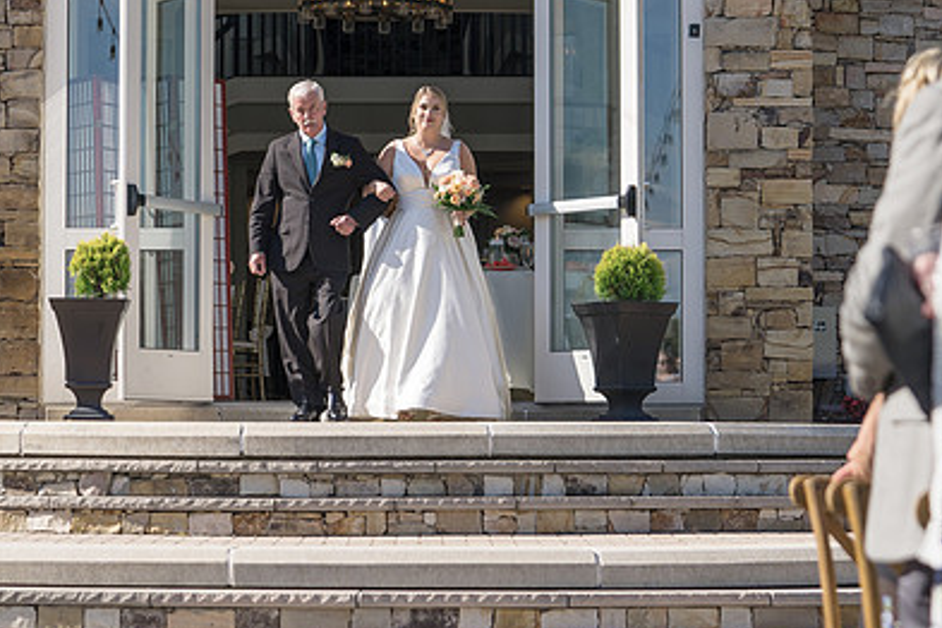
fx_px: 3349
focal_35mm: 128
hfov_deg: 16.0
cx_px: 345
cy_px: 281
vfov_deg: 10.7
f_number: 4
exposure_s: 1/800
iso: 100
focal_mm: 83
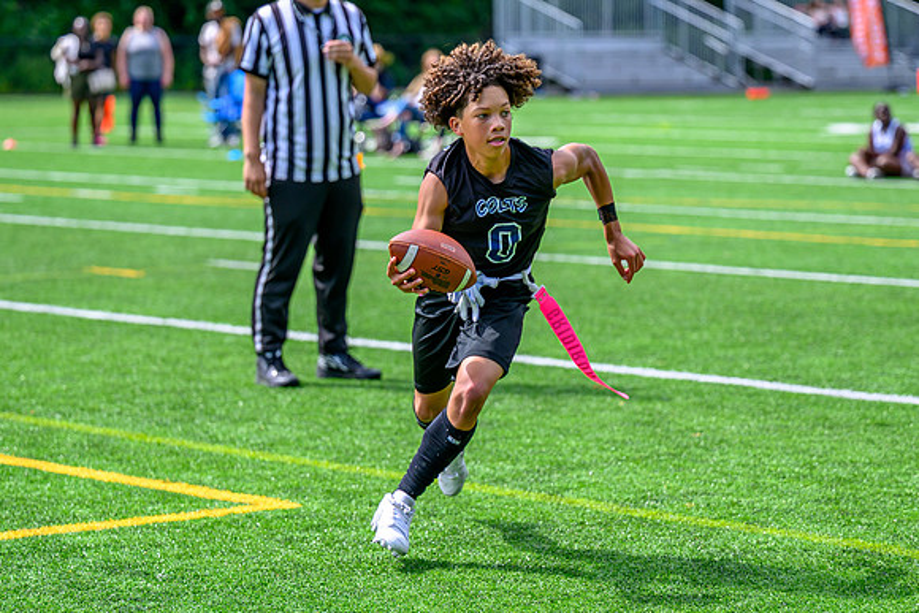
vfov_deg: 9.8
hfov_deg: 14.7
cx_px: 496
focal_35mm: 140
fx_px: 3568
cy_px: 297
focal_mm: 95
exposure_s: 1/2000
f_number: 2.8
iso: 160
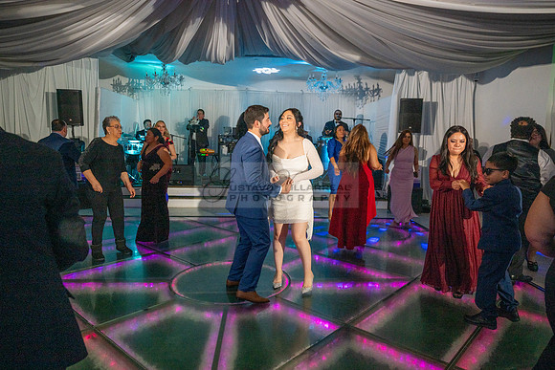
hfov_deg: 73.7
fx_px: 370
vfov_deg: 53.2
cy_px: 185
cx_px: 278
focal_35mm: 24
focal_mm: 24
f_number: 4
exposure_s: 1/160
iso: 1000
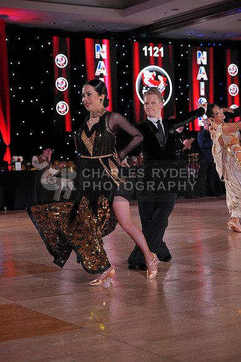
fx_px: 702
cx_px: 120
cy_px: 181
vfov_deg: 28.8
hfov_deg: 19.5
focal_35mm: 70
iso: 1600
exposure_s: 1/500
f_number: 4
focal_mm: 70
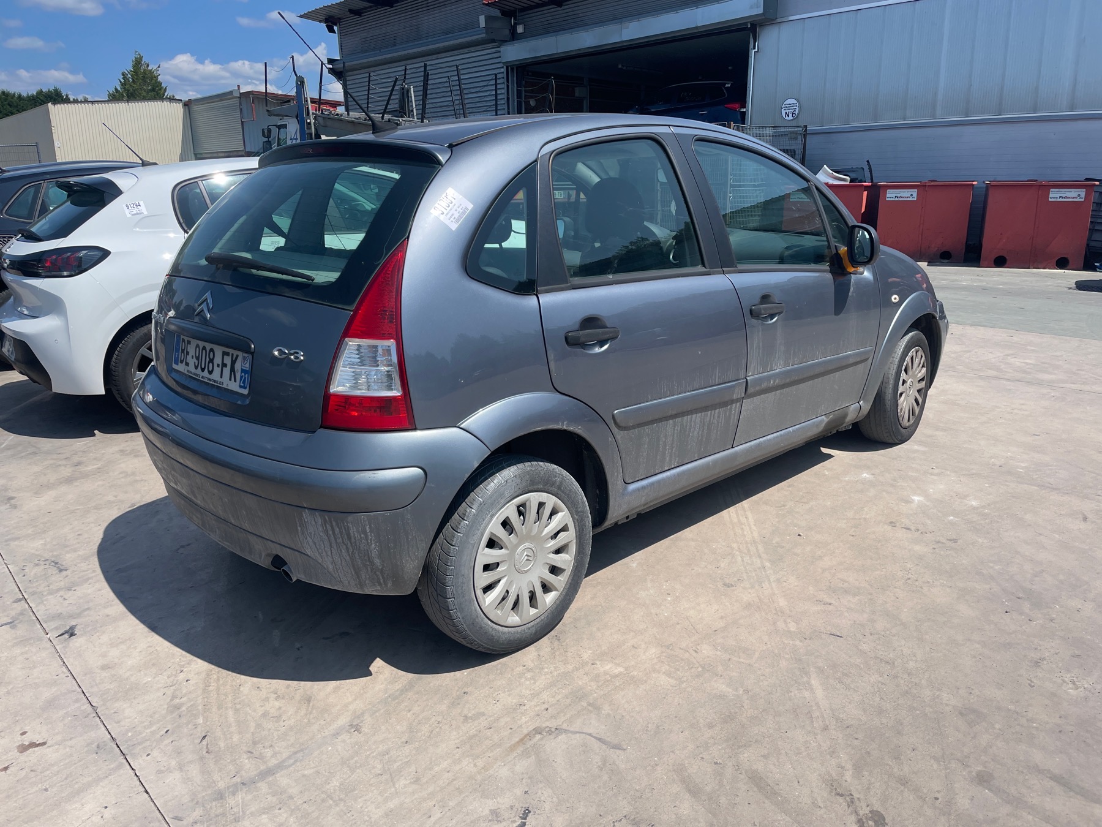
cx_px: 551
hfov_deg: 67.3
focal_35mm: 26
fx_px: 828
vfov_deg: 53.1
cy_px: 414
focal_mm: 4.2
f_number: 1.6
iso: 32
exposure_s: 1/3300
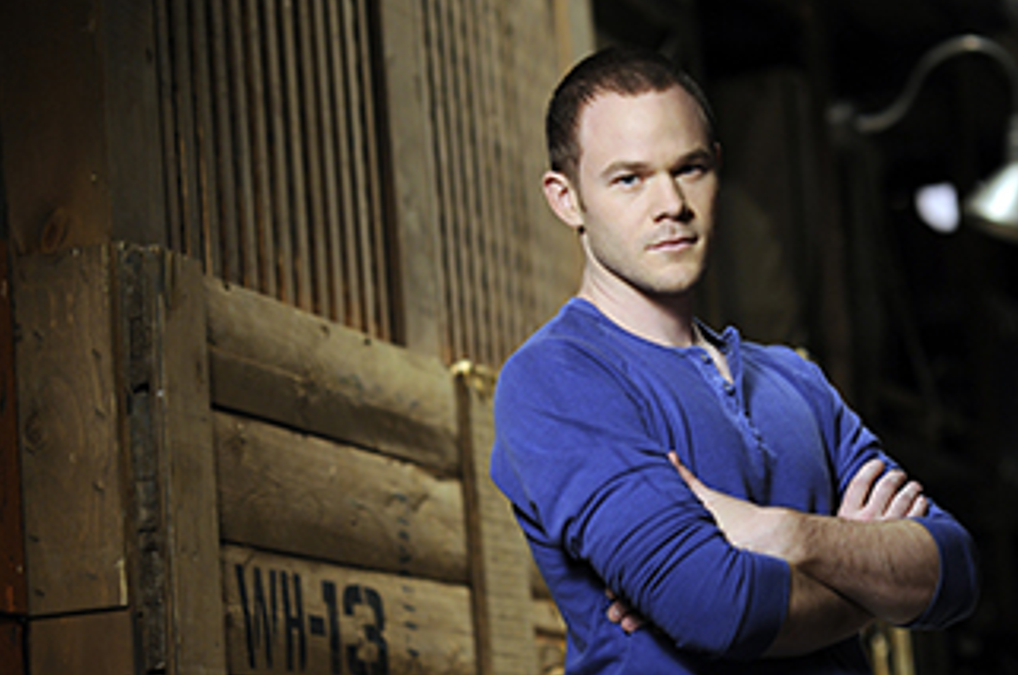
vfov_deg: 12.9
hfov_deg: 19.3
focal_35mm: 106
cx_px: 549
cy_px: 377
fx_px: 2993
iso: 1250
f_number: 2.5
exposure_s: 1/60
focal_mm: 85
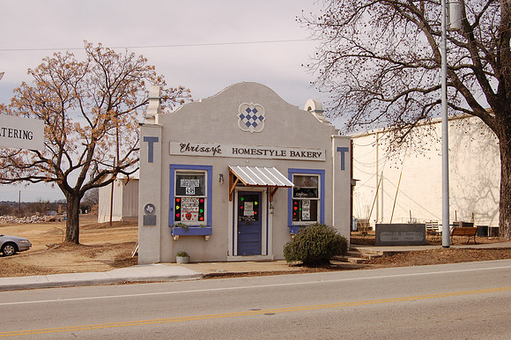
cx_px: 256
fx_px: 660
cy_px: 170
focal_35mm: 46
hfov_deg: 42.3
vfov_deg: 28.9
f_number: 11
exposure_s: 1/320
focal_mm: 31
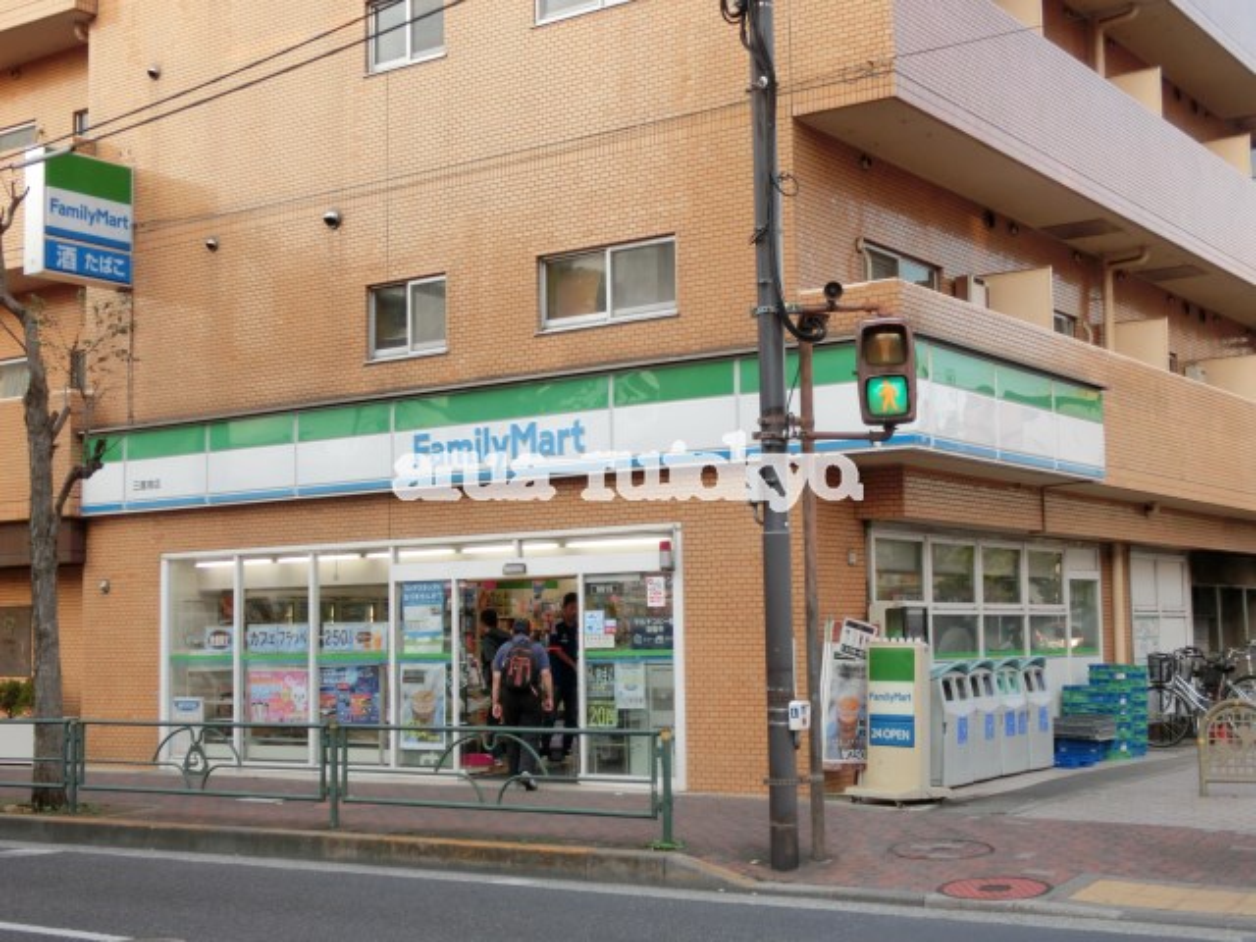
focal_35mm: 47
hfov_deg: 40.4
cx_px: 628
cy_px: 471
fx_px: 1705
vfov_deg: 30.9
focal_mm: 8.29
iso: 125
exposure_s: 1/125
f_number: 4.2
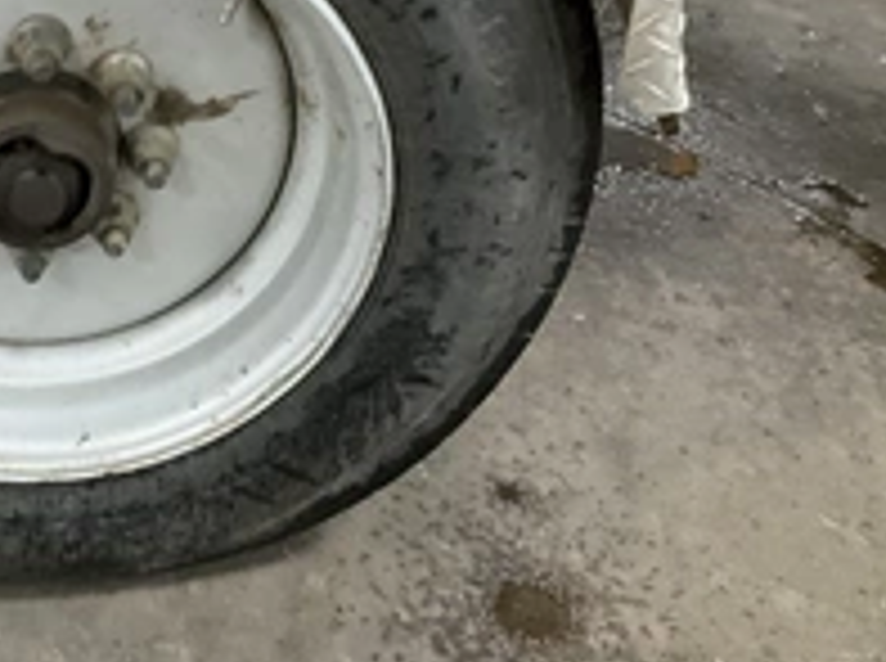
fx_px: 1507
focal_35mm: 59
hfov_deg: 31.0
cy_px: 77
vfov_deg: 24.1
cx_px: 63
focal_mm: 3
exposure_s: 1/30
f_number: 1.8
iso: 320
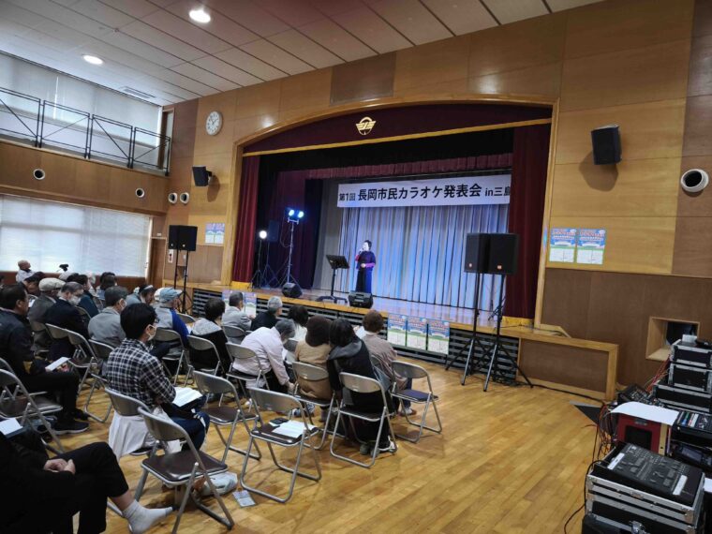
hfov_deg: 73.9
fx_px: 473
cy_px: 267
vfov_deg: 58.9
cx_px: 356
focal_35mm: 23
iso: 400
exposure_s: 1/100
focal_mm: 6.57
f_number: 1.6
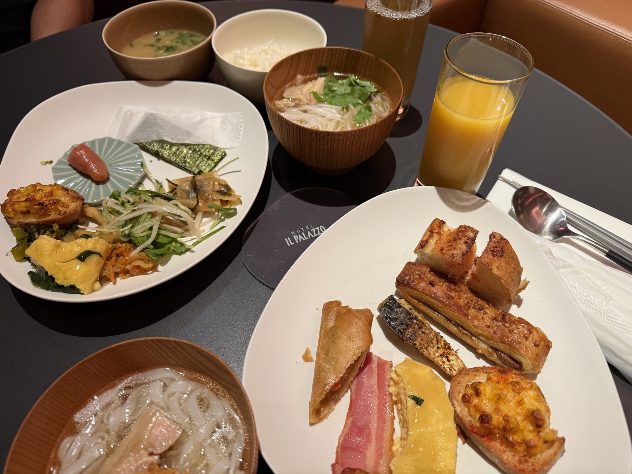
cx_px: 316
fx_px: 438
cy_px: 237
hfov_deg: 71.6
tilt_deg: -52.3
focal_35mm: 24
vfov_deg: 56.8
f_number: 1.78
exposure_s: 1/71
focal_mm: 6.76
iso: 200
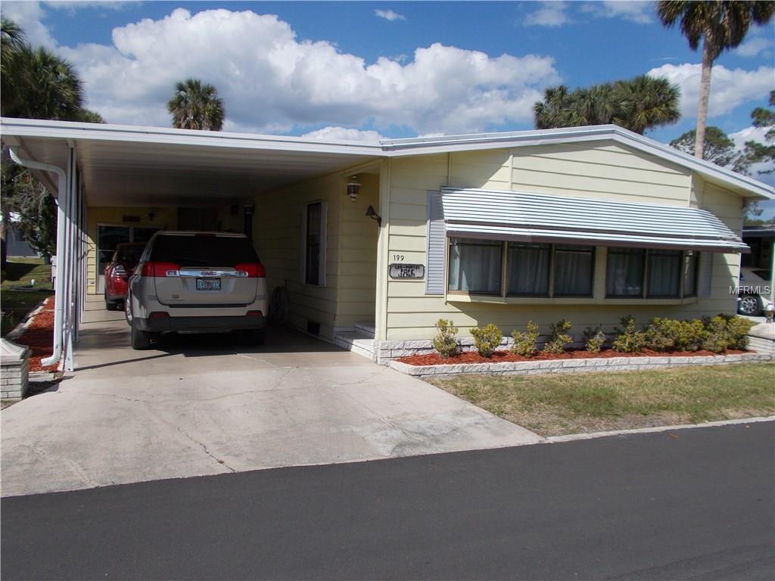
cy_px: 290
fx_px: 582
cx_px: 388
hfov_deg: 67.3
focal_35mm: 26
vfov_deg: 53.1
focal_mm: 4.6
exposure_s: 1/320
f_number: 8
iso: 80
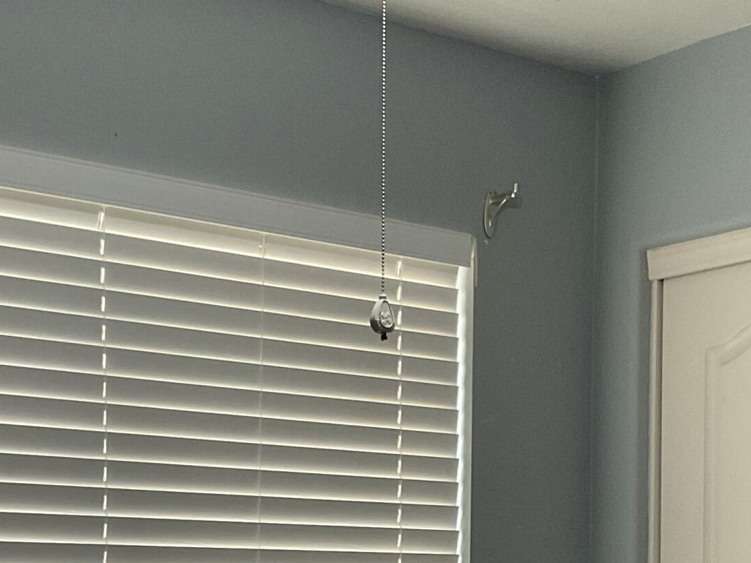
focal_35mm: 80
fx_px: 1736
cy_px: 624
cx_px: 491
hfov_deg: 24.3
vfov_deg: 17.8
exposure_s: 1/60
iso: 100
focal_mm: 3
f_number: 1.8
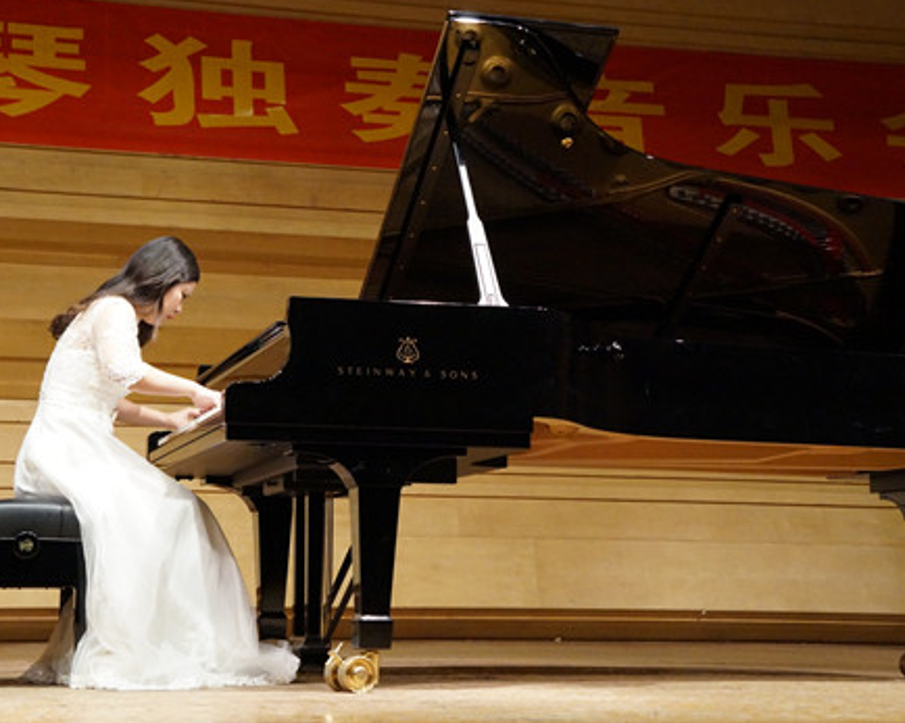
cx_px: 400
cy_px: 355
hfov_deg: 27.1
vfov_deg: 21.8
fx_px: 1874
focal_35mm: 70
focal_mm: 36
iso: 3200
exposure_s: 1/100
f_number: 4.5
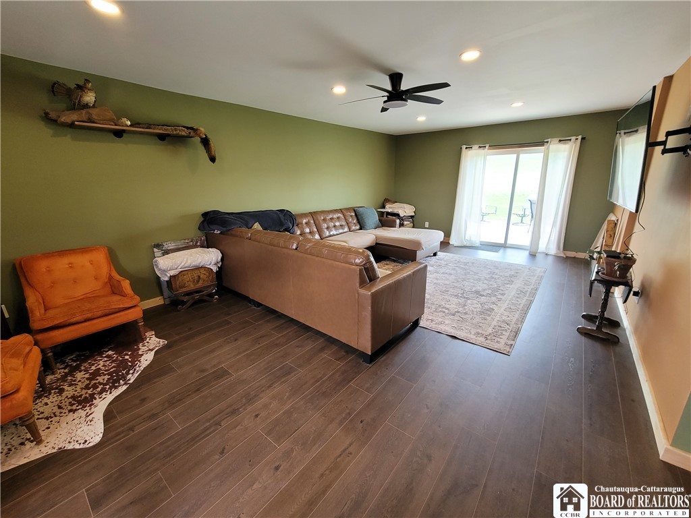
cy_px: 259
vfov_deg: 89.9
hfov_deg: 106.2
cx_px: 346
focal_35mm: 13
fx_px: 260
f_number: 2.2
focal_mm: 2.2
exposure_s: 1/60
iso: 200
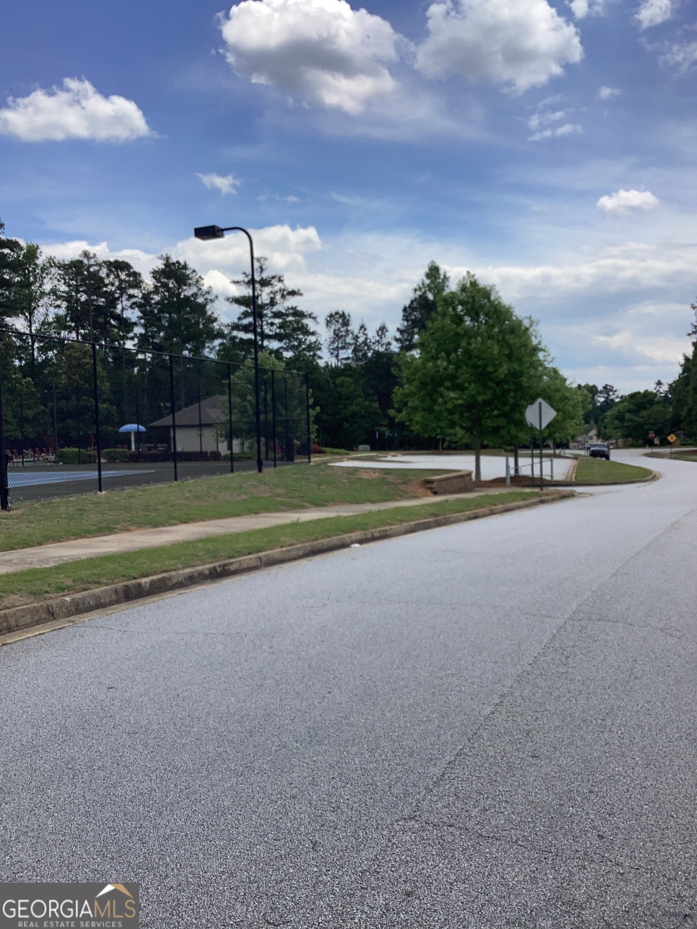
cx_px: 348
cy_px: 464
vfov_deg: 58.4
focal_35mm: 31
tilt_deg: -3.8
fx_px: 832
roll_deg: +0.4
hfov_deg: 45.4
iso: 25
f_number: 2.4
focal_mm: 3.3
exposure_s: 1/1631
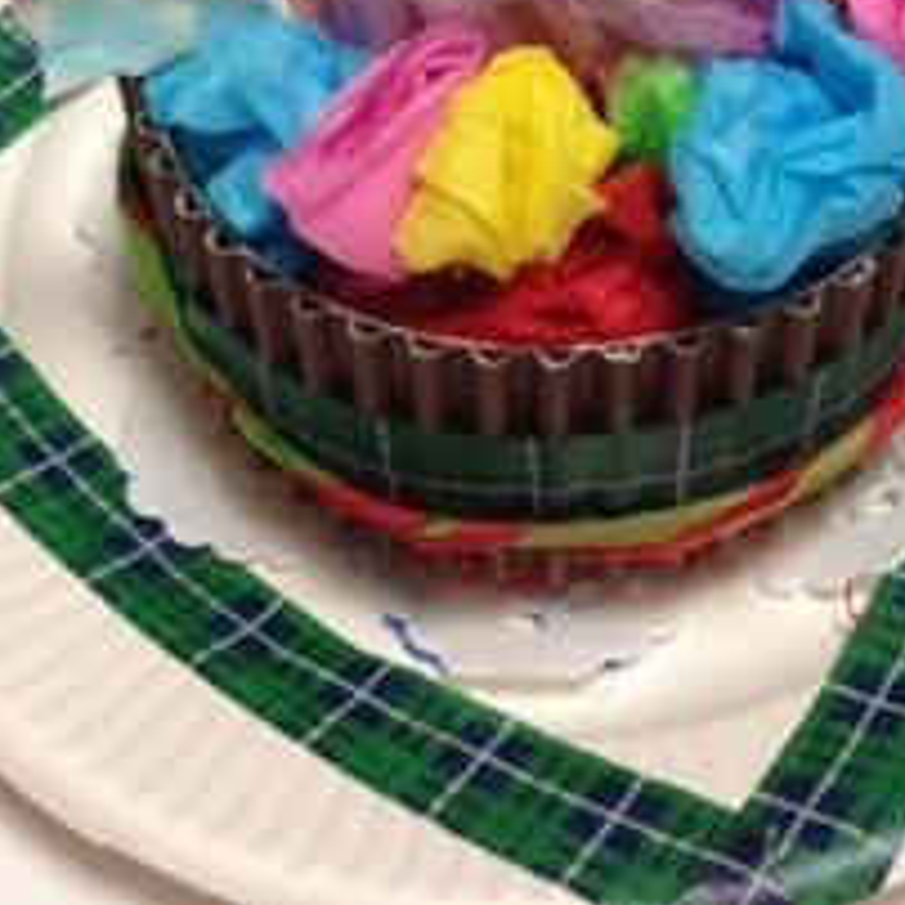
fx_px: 1923
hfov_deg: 26.4
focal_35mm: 65
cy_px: -99
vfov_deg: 24.6
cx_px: 573
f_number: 2.4
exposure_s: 1/20
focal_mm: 4.13
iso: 100
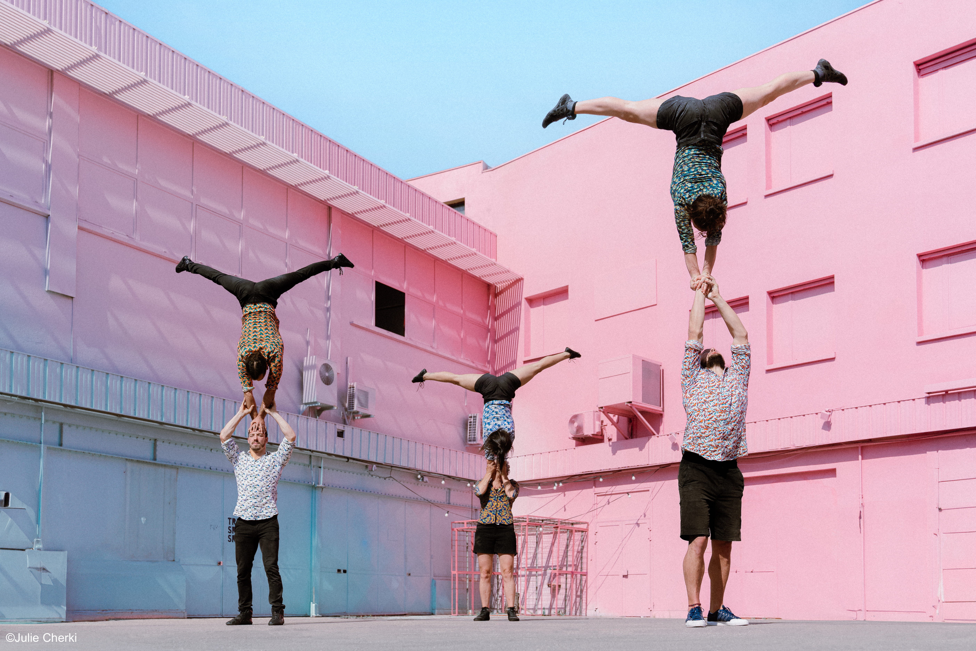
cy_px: 326
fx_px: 976
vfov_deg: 36.9
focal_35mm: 36
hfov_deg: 53.1
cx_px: 488
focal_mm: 24
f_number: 3.5
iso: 64
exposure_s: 1/1250
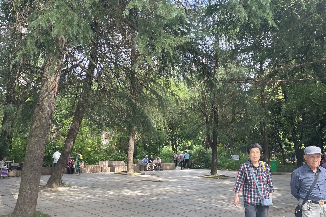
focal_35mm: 32
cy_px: 121
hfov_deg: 58.5
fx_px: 290
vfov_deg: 41.1
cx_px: 141
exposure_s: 1/301
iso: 32
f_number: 1.6
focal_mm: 4.2
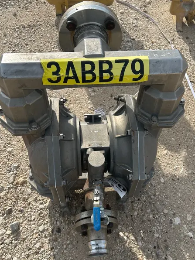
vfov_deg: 56.8
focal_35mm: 32
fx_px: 240
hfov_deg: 44.1
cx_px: 107
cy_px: 125
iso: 50
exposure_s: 1/3356
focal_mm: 5.7
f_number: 1.5
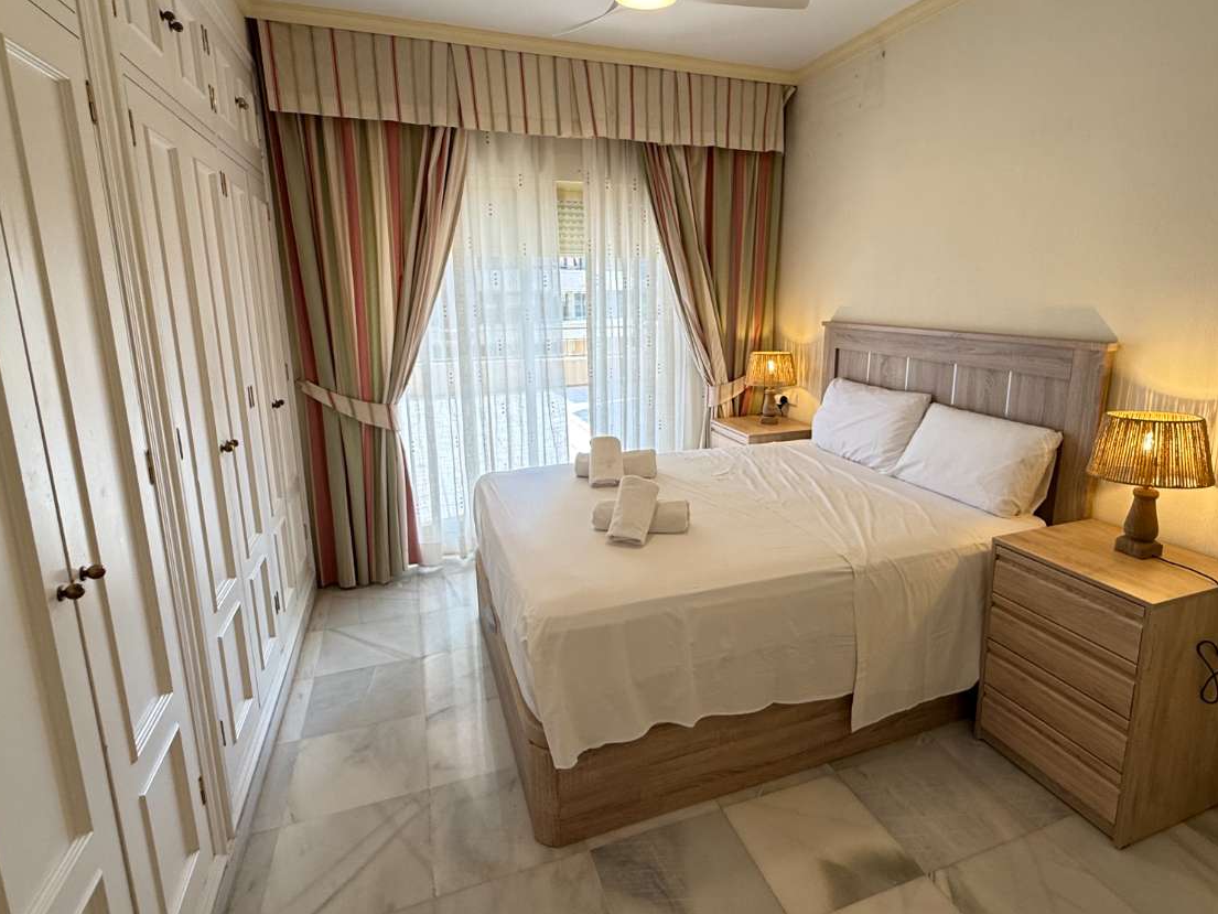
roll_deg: +0.0
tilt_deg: -11.1
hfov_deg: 84.4
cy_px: 424
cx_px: 673
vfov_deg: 68.6
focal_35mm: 19
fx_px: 669
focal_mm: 2.22
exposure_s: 1/100
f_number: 2.2
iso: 80
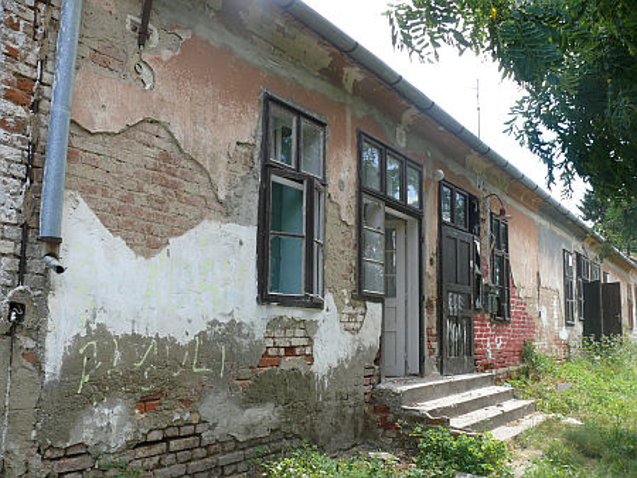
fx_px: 644
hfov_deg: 52.6
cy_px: 239
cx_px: 318
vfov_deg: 40.7
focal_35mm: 35
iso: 100
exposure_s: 1/200
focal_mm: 7.4
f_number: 4.5
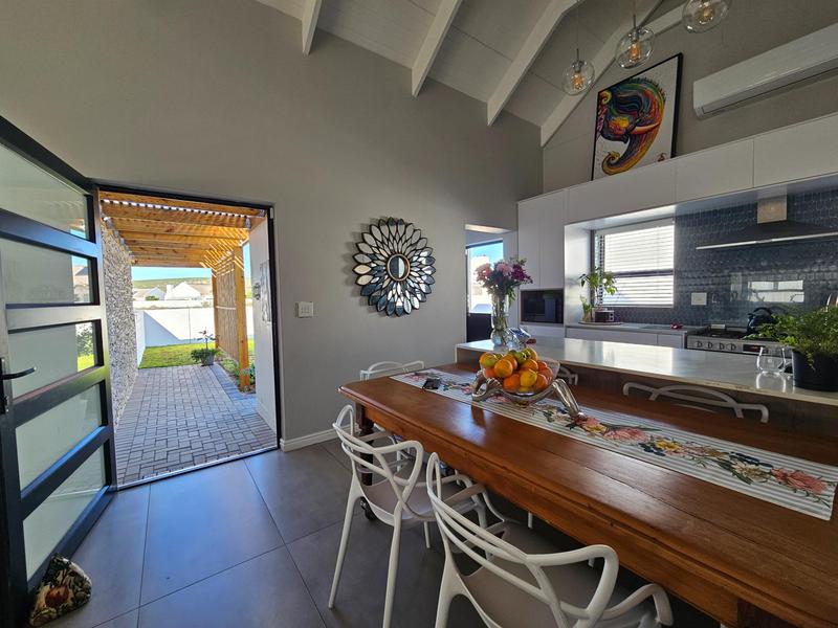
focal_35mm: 13
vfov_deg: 89.9
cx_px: 419
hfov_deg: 106.2
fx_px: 315
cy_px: 314
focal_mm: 2.2
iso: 64
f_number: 2.2
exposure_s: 1/100
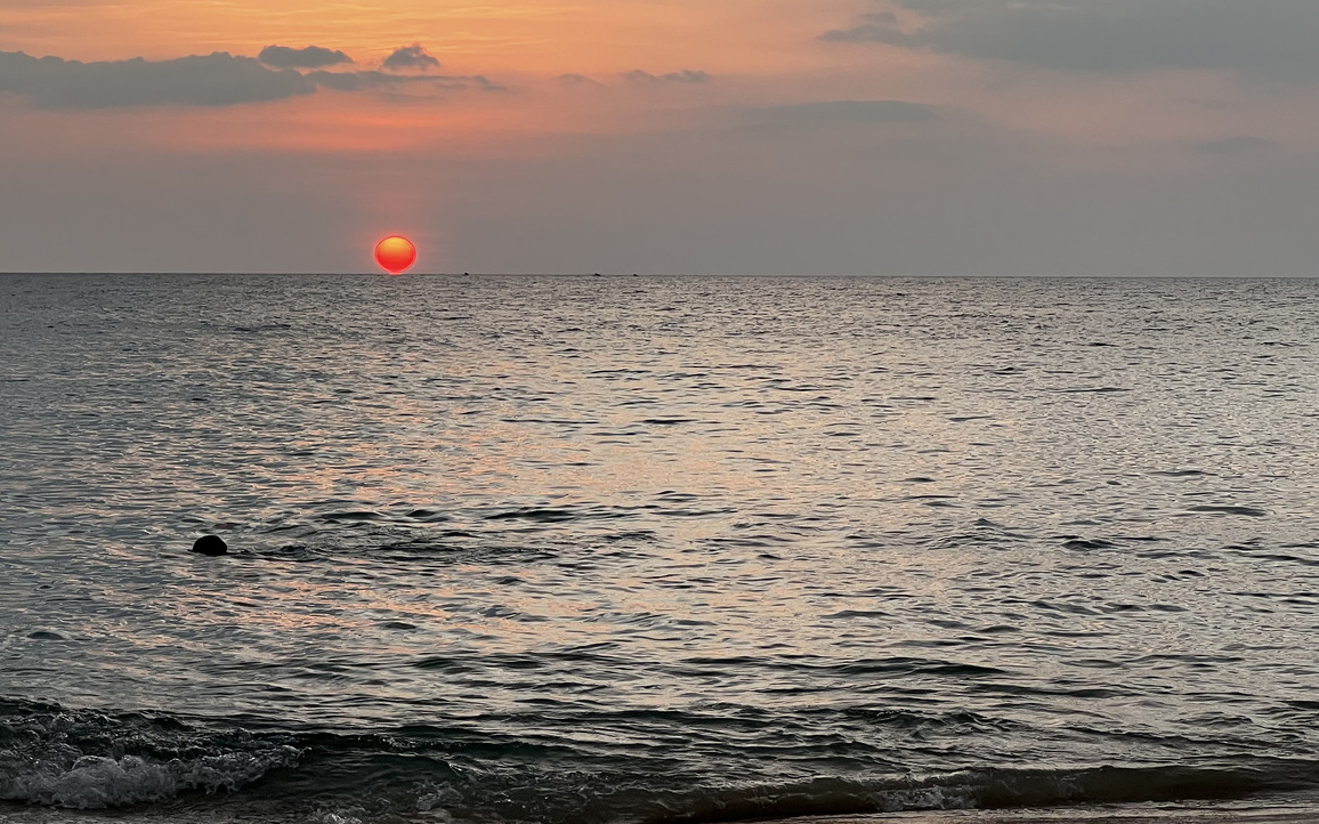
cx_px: 437
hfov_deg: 18.4
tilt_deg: -0.2
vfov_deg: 11.6
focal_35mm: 113
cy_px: 322
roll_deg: -0.1
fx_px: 4061
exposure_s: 1/122
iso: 50
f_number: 2.8
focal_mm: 9
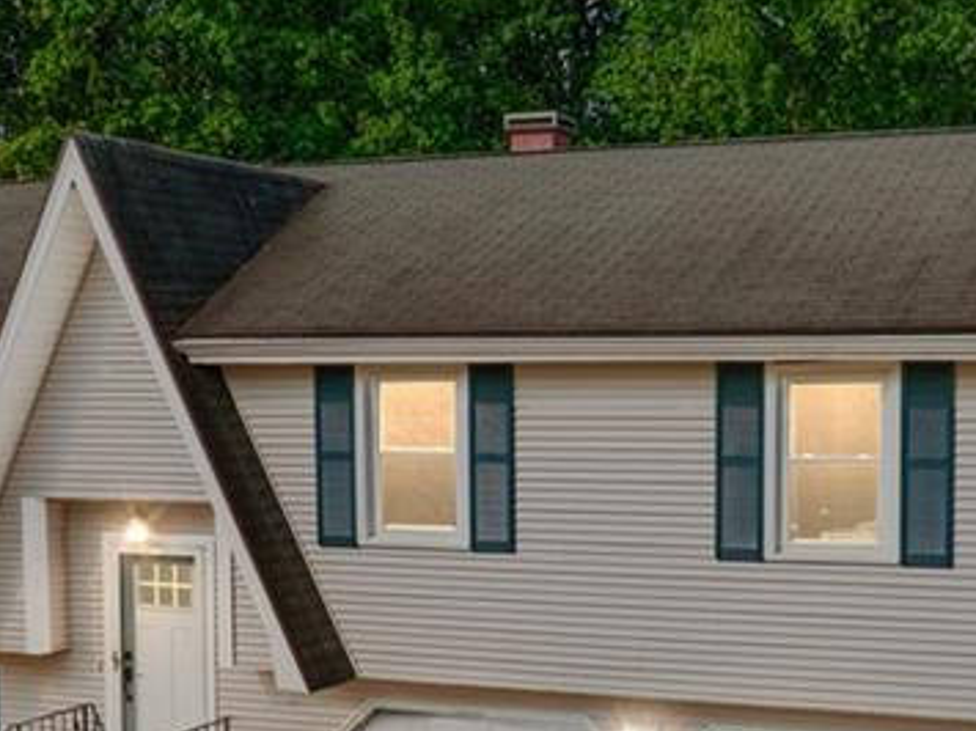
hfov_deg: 31.6
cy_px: 554
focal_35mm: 61
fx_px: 1719
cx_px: 566
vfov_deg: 23.7
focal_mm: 8.38
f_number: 2.8
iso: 100
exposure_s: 1/800
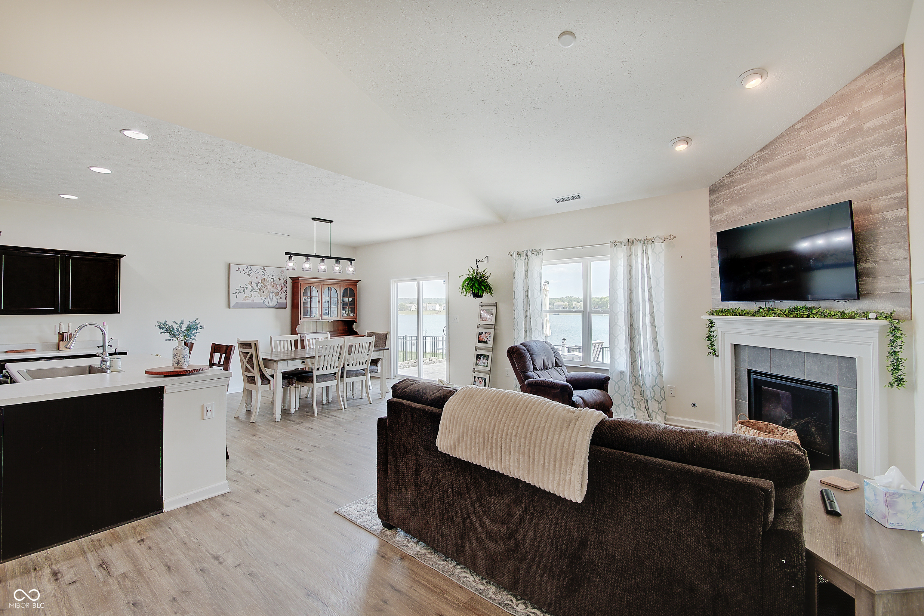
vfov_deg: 77.3
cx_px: 462
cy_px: 308
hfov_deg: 100.4
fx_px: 385
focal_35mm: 15
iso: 100
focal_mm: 10
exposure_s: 1/10
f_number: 9
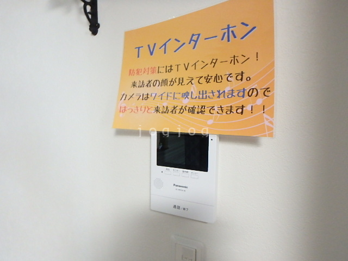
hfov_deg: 79.0
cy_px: 130
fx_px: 211
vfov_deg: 63.4
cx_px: 174
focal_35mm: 21
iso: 800
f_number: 3.5
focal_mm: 3.7
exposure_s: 1/30
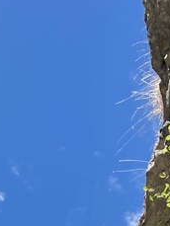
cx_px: 94
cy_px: 556
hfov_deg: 9.3
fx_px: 1040
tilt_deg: +35.5
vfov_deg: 10.5
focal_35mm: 159
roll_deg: -10.0
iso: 32
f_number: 1.6
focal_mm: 4.2
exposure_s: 1/2304
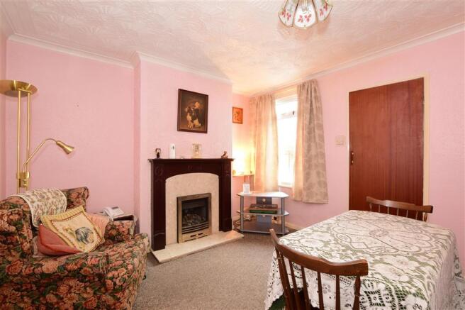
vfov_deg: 77.3
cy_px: 155
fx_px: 194
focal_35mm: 15
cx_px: 232
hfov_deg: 100.4
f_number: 16
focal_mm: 10
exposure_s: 1
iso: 500
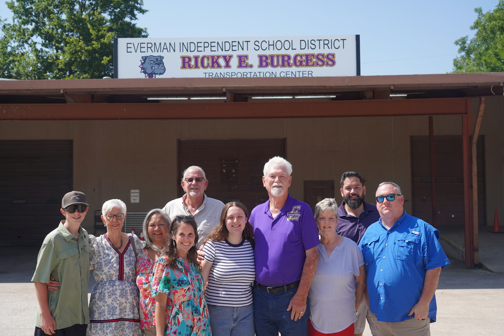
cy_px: 168
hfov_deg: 45.4
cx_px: 252
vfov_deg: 31.2
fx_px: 602
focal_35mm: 43
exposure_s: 1/500
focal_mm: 43
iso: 100
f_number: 4.5
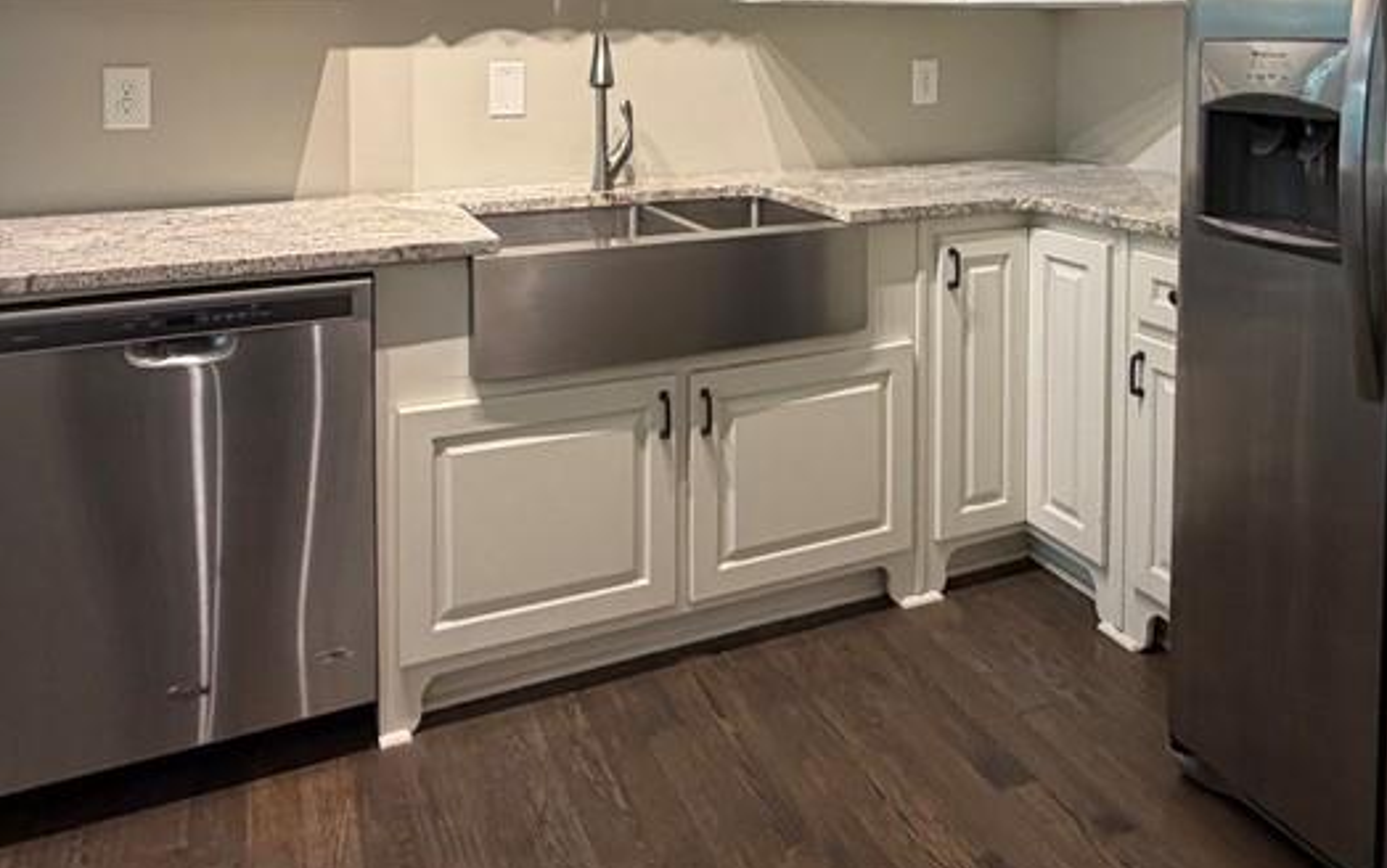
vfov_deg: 39.9
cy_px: 79
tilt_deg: -2.7
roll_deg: -0.3
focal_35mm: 29
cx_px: 760
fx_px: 1097
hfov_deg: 64.5
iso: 200
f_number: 2.2
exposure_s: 1/60
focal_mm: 2.22
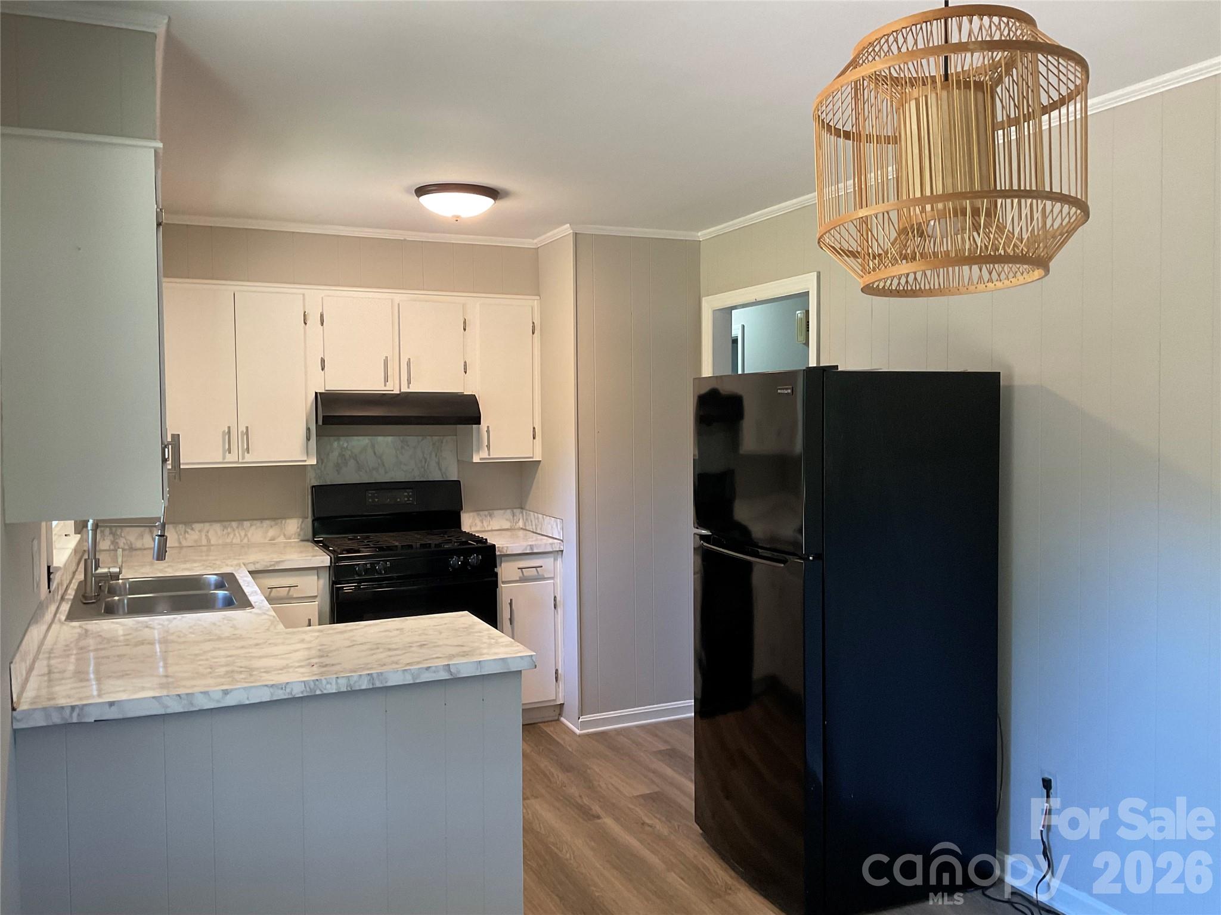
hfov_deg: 61.7
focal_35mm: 29
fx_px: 1023
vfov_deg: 48.2
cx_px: 610
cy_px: 458
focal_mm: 3
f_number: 1.8
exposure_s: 1/60
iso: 80
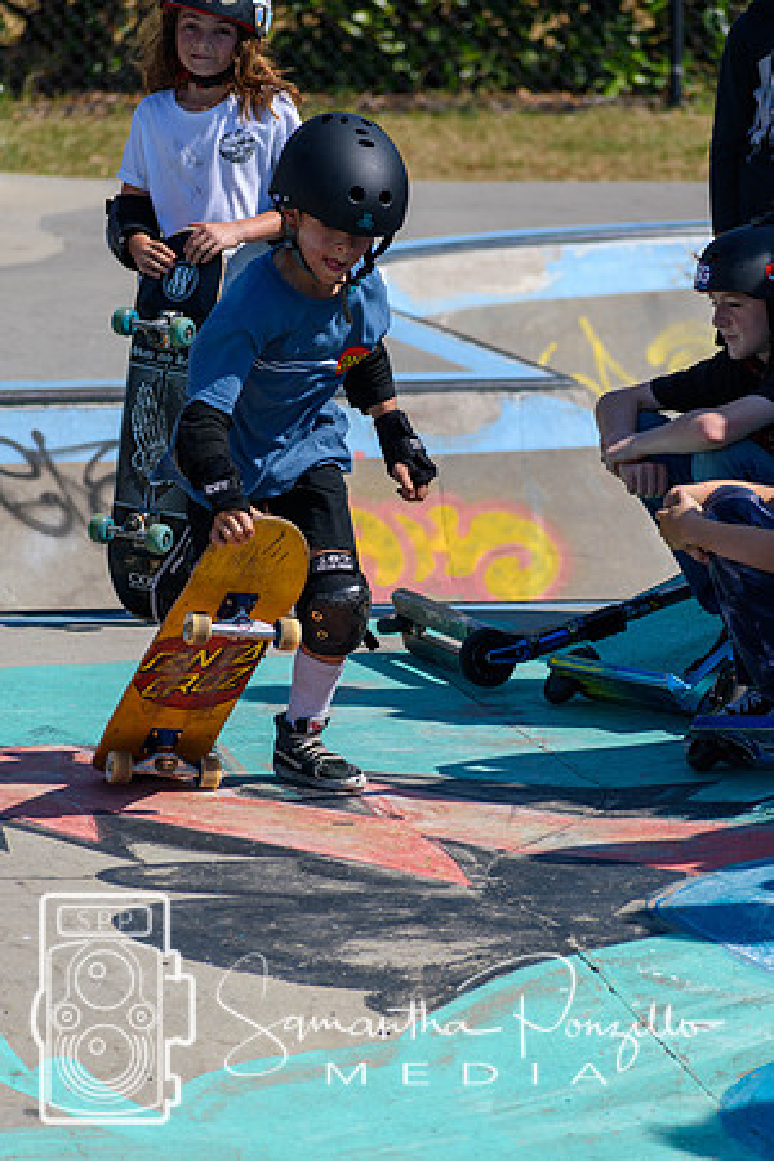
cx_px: 387
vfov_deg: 7.4
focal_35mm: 278
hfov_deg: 5.0
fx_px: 8949
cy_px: 580
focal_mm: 185
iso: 200
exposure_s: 1/2000
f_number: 5.6
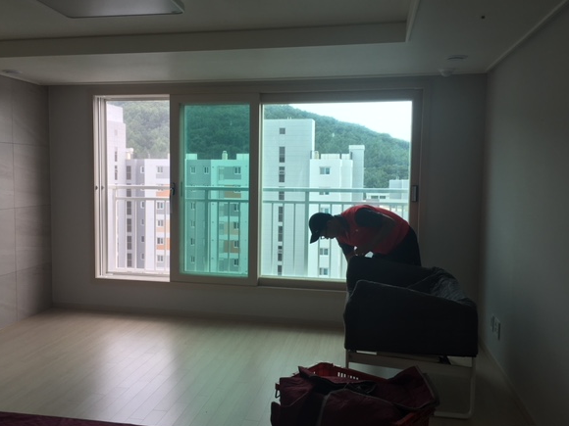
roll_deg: -0.6
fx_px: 526
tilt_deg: -5.5
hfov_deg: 56.7
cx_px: 256
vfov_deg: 44.2
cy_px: 212
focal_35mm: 32
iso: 25
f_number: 2.2
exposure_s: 1/132
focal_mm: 4.15
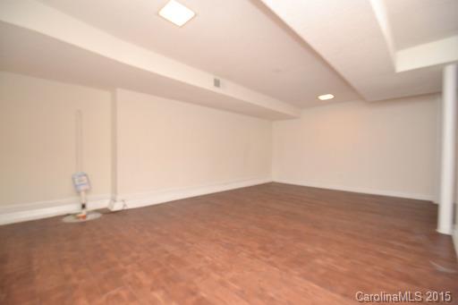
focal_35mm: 15
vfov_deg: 77.3
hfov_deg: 100.4
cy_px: 152
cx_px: 229
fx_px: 191
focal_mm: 10
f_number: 3.5
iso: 3200
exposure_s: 1/60
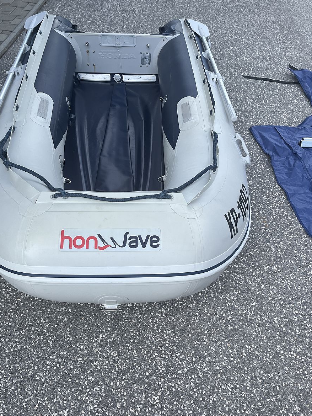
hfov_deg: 44.1
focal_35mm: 32
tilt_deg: -40.9
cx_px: 139
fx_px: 384
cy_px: 192
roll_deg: -1.7
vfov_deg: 56.7
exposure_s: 1/959
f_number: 1.6
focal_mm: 5.1
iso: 50
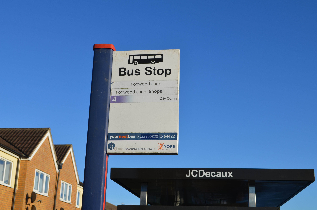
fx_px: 448
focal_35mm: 51
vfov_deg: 26.4
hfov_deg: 39.0
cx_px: 158
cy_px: 105
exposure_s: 1/250
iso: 100
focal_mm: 34
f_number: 8
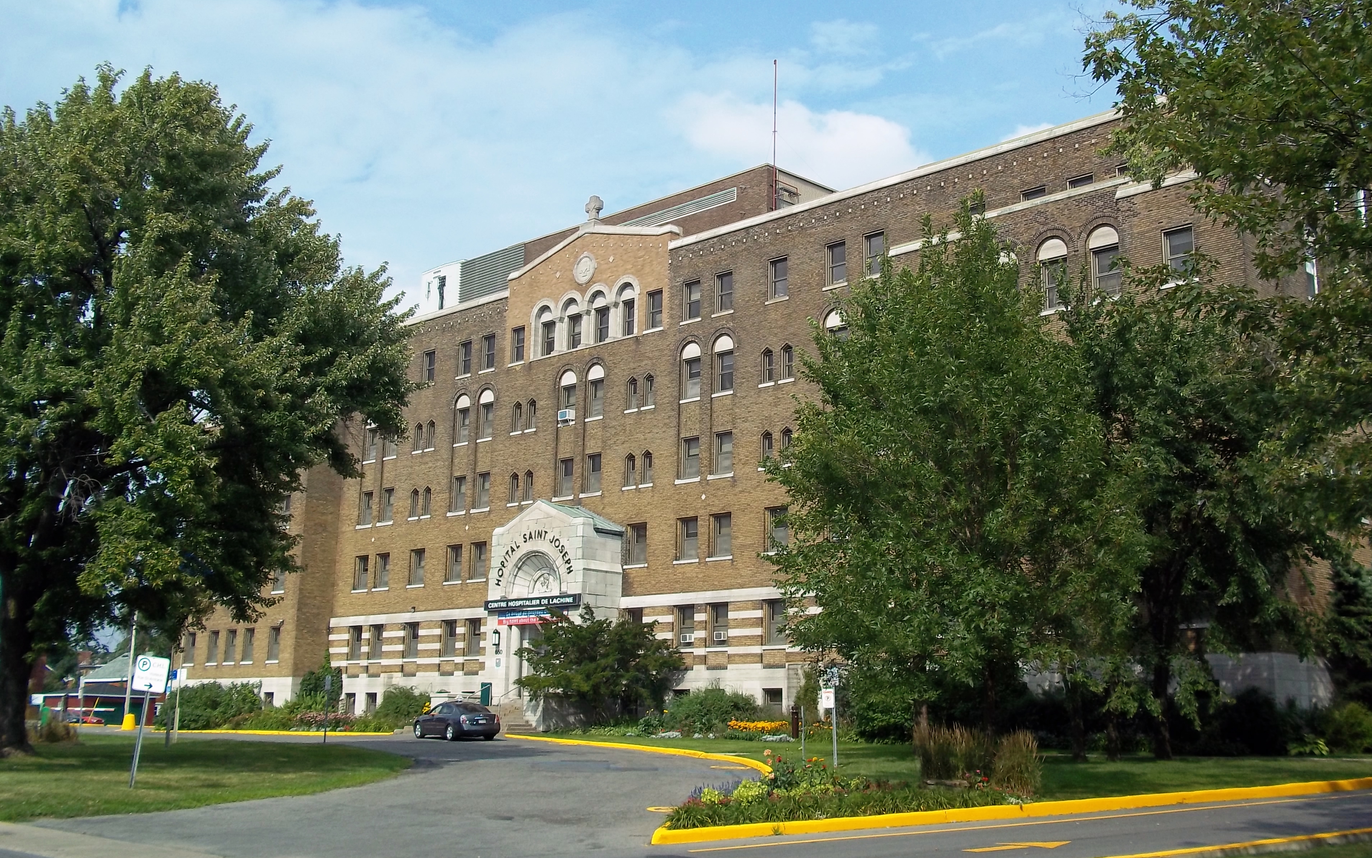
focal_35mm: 40
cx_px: 679
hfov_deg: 49.3
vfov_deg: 32.0
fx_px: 1496
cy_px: 383
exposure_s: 1/200
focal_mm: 6.5
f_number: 8
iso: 80
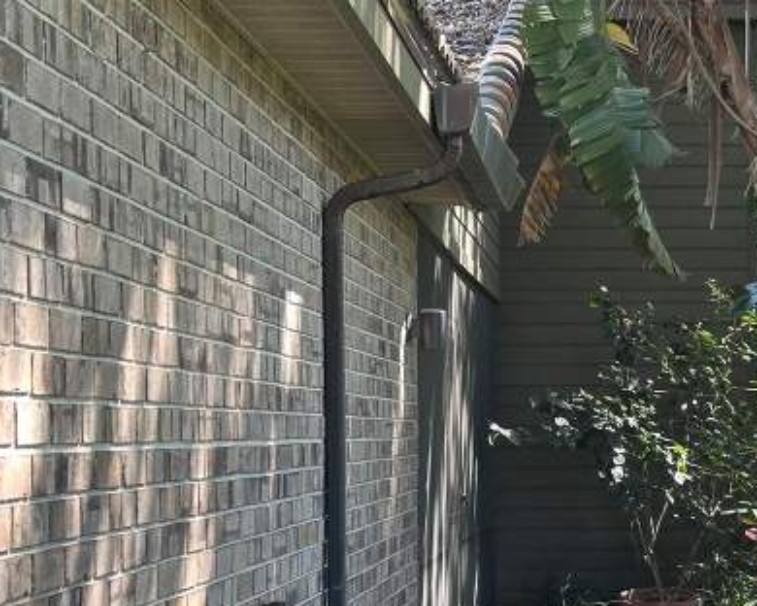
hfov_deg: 19.7
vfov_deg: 16.0
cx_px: 609
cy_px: 423
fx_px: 2151
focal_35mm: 96
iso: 64
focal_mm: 6.86
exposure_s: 1/121
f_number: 1.78
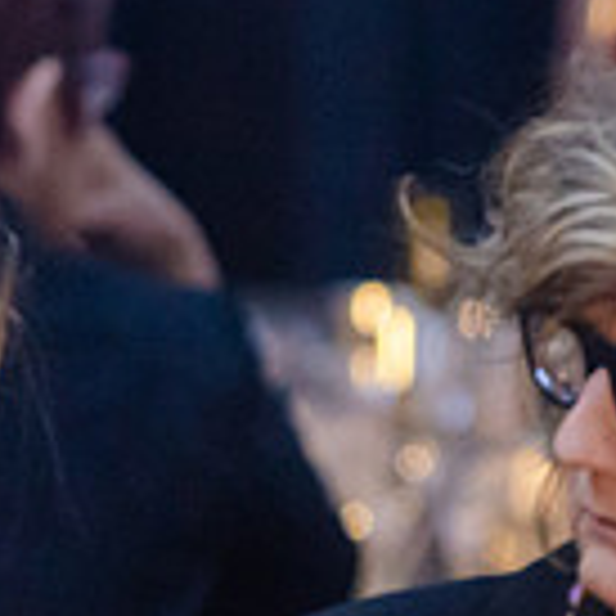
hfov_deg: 1.8
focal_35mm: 994
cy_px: 549
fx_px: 20012
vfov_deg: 1.8
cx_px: 319
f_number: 5
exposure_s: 1/13
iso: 3200
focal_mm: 185
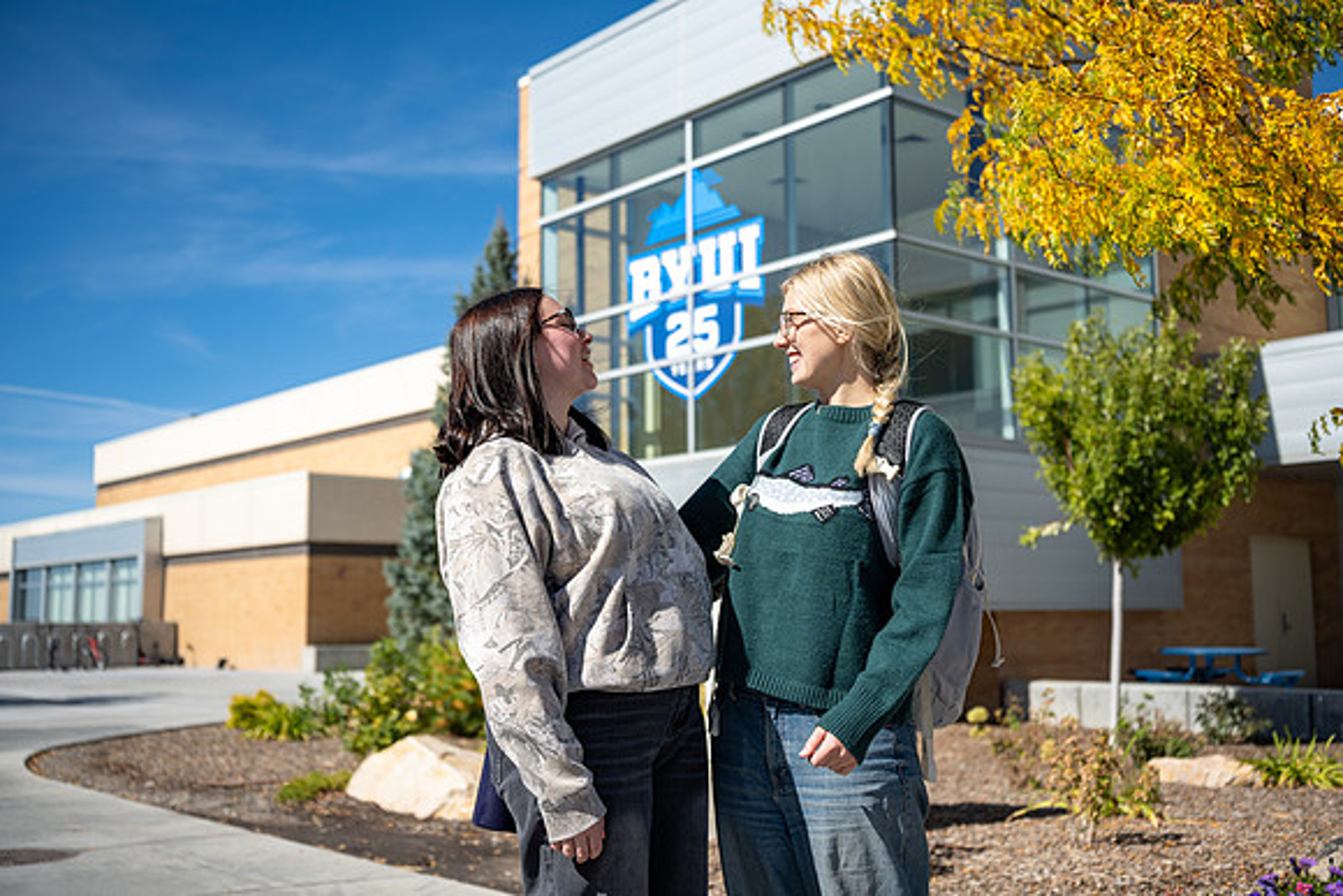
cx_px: 678
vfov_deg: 35.4
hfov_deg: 51.2
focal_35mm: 38
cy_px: 444
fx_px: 1402
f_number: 2.8
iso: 50
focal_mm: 36
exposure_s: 1/2000
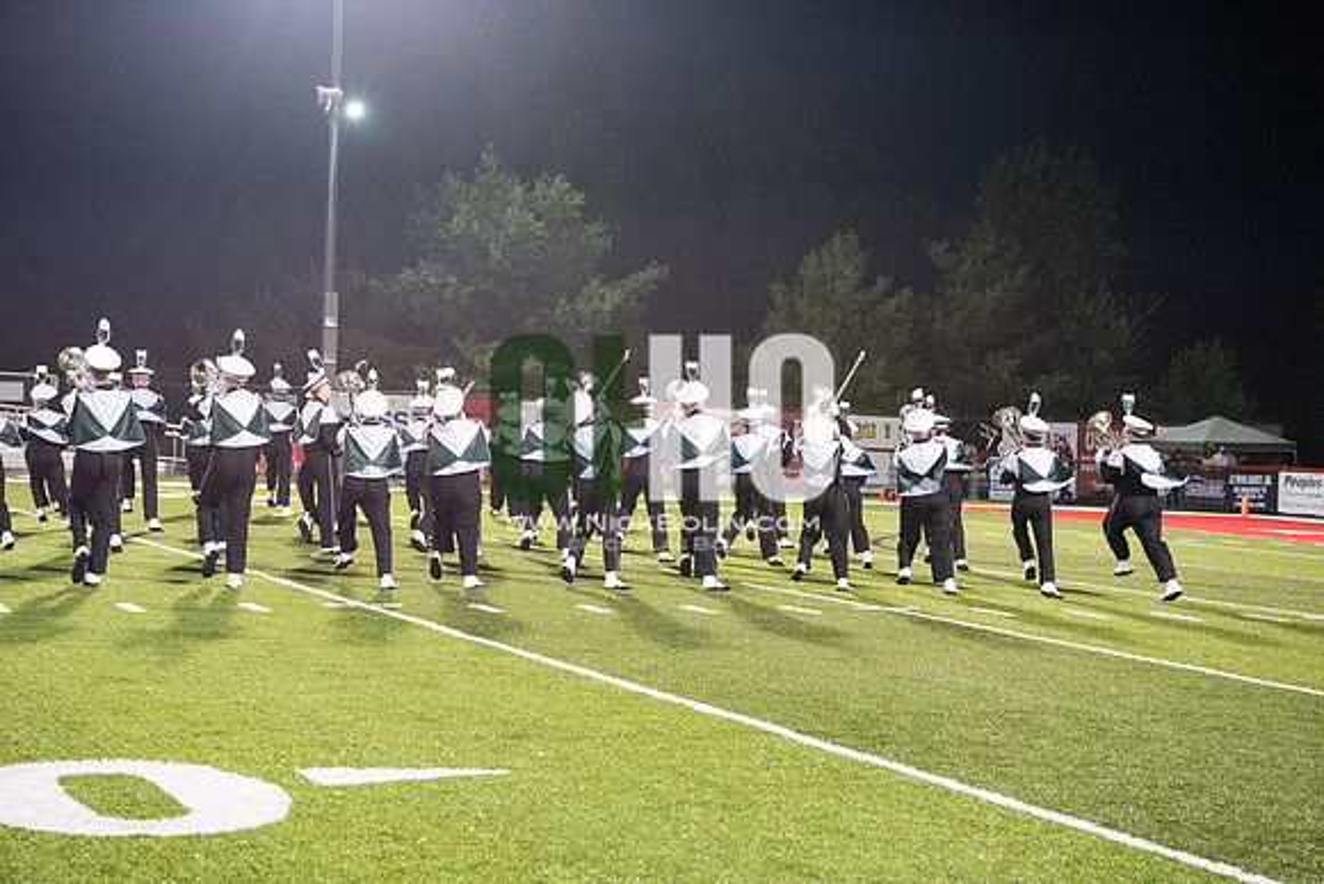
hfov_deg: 28.8
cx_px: 662
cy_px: 442
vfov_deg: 19.5
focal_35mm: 70
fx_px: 2575
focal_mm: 70
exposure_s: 1/200
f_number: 5.6
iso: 5000
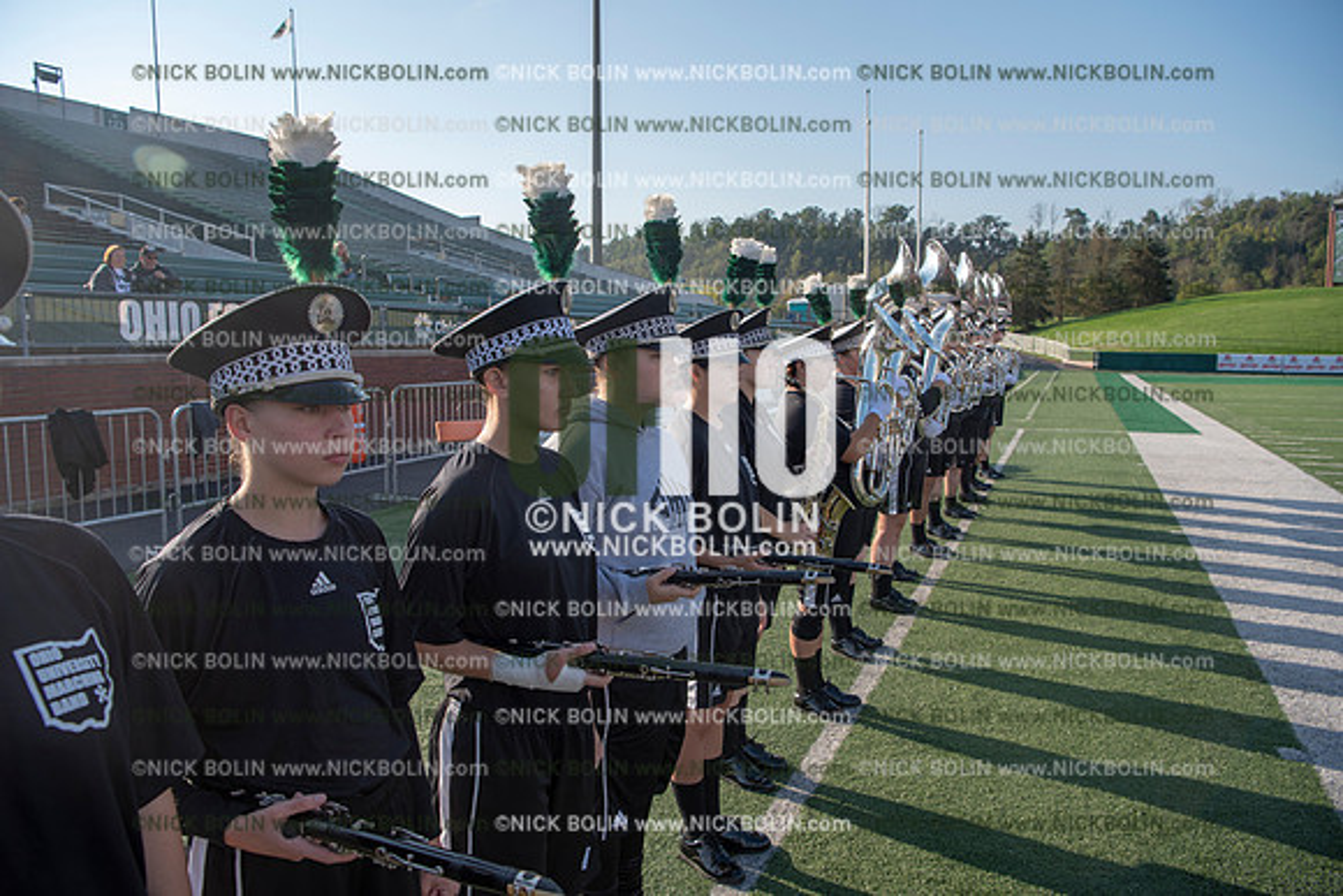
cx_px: 672
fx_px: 896
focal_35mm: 24
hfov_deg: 73.7
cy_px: 448
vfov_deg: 53.2
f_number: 5.6
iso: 100
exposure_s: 1/500
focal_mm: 24
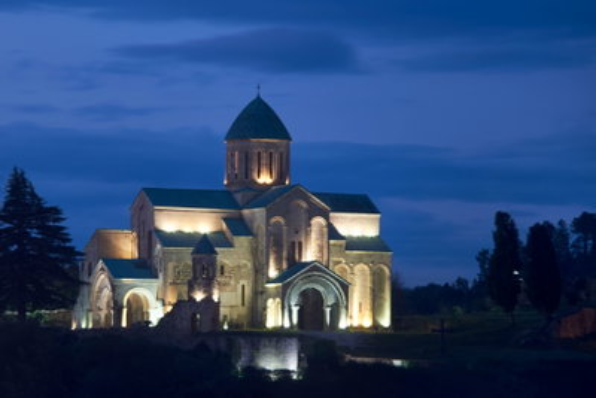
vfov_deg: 4.8
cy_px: 199
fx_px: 4720
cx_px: 298
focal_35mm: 285
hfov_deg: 7.2
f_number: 8
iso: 100
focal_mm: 190
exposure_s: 15
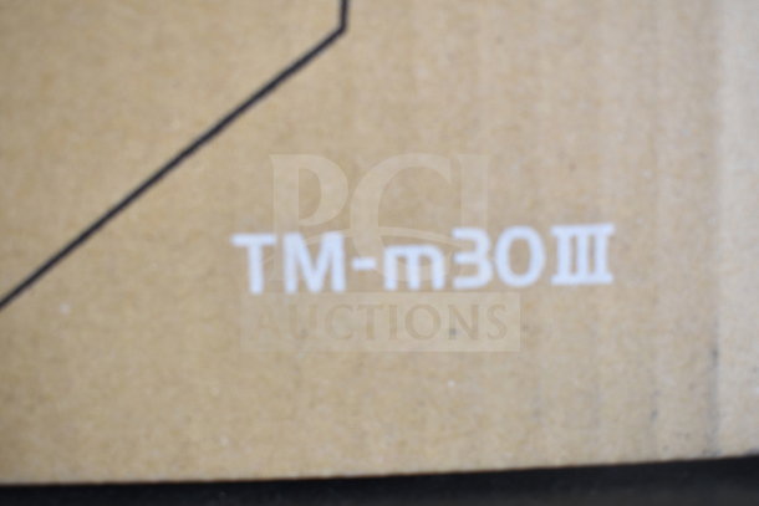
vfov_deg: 35.5
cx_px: 380
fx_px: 791
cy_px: 253
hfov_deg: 51.3
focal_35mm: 38
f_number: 4
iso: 320
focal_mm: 25
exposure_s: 1/40
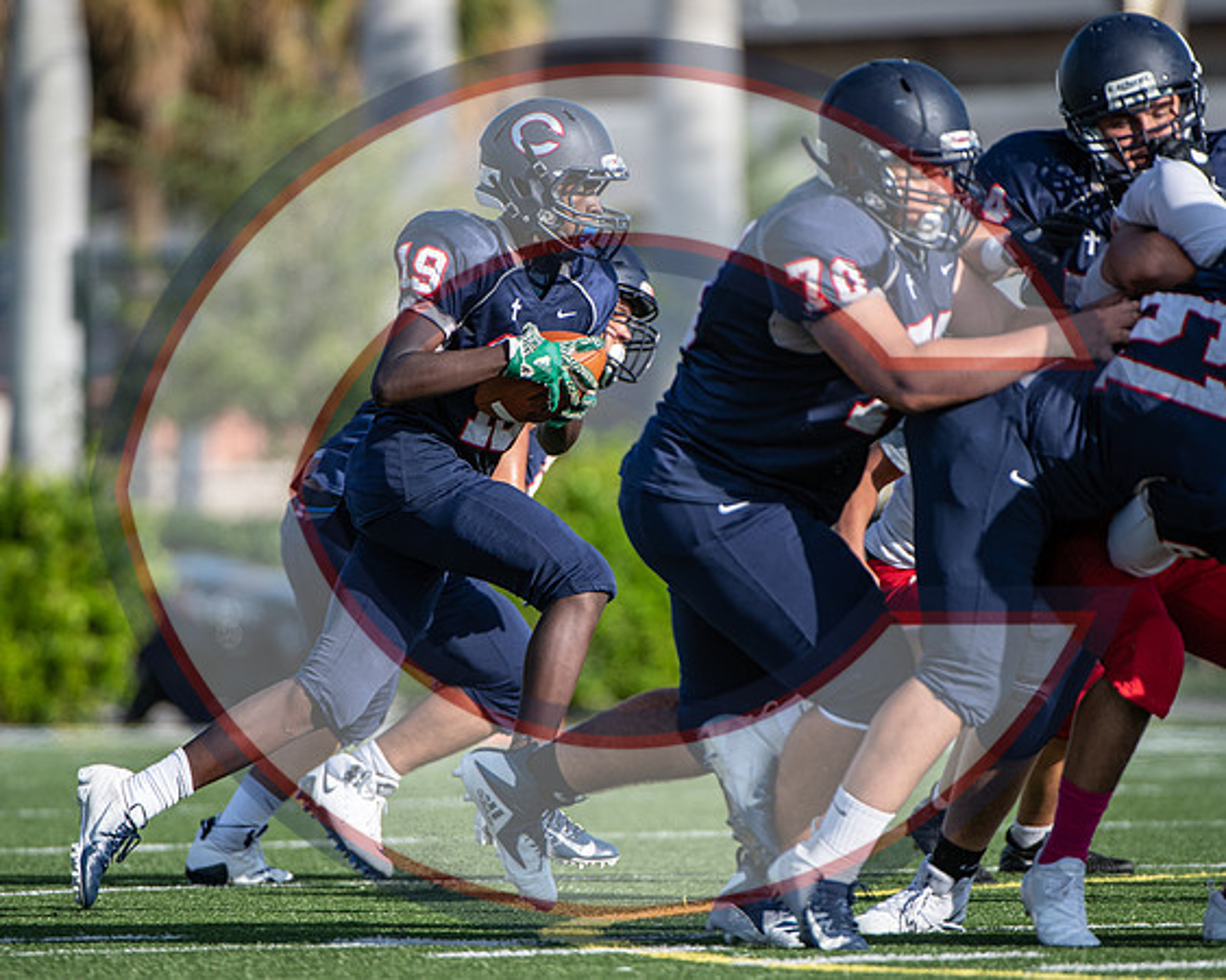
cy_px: 549
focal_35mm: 522
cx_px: 613
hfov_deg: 3.7
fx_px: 18924
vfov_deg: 3.0
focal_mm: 380
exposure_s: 1/1000
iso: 125
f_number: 4
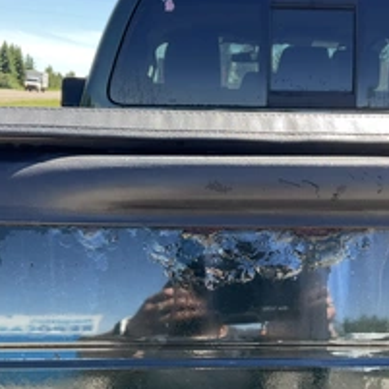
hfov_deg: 33.3
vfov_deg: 33.4
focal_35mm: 51
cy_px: 211
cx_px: 223
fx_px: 648
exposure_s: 1/270
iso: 25
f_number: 1.8
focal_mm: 3
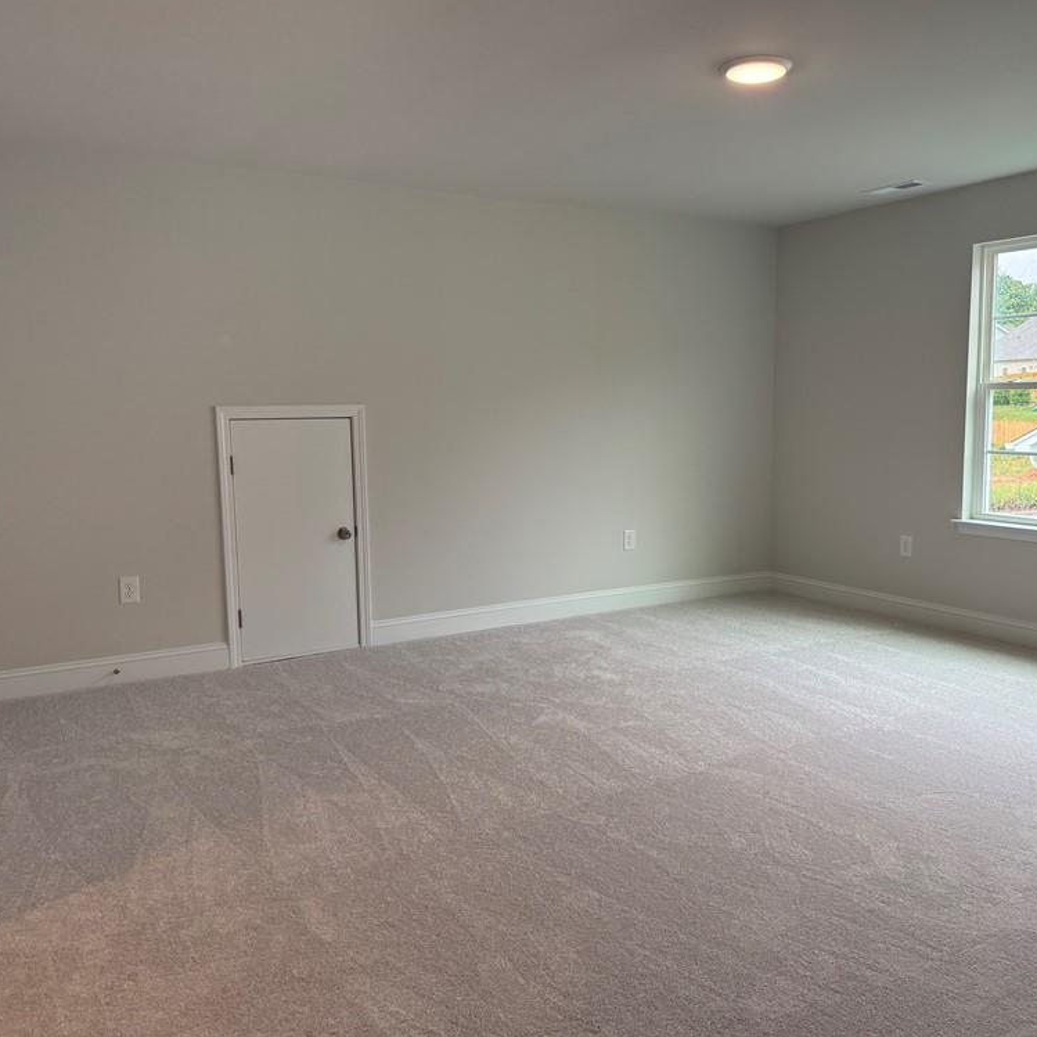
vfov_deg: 55.6
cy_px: 519
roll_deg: +0.3
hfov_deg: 55.5
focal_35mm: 29
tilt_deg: -5.7
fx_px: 983
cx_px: 568
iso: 160
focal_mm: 6.76
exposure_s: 1/230
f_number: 1.78
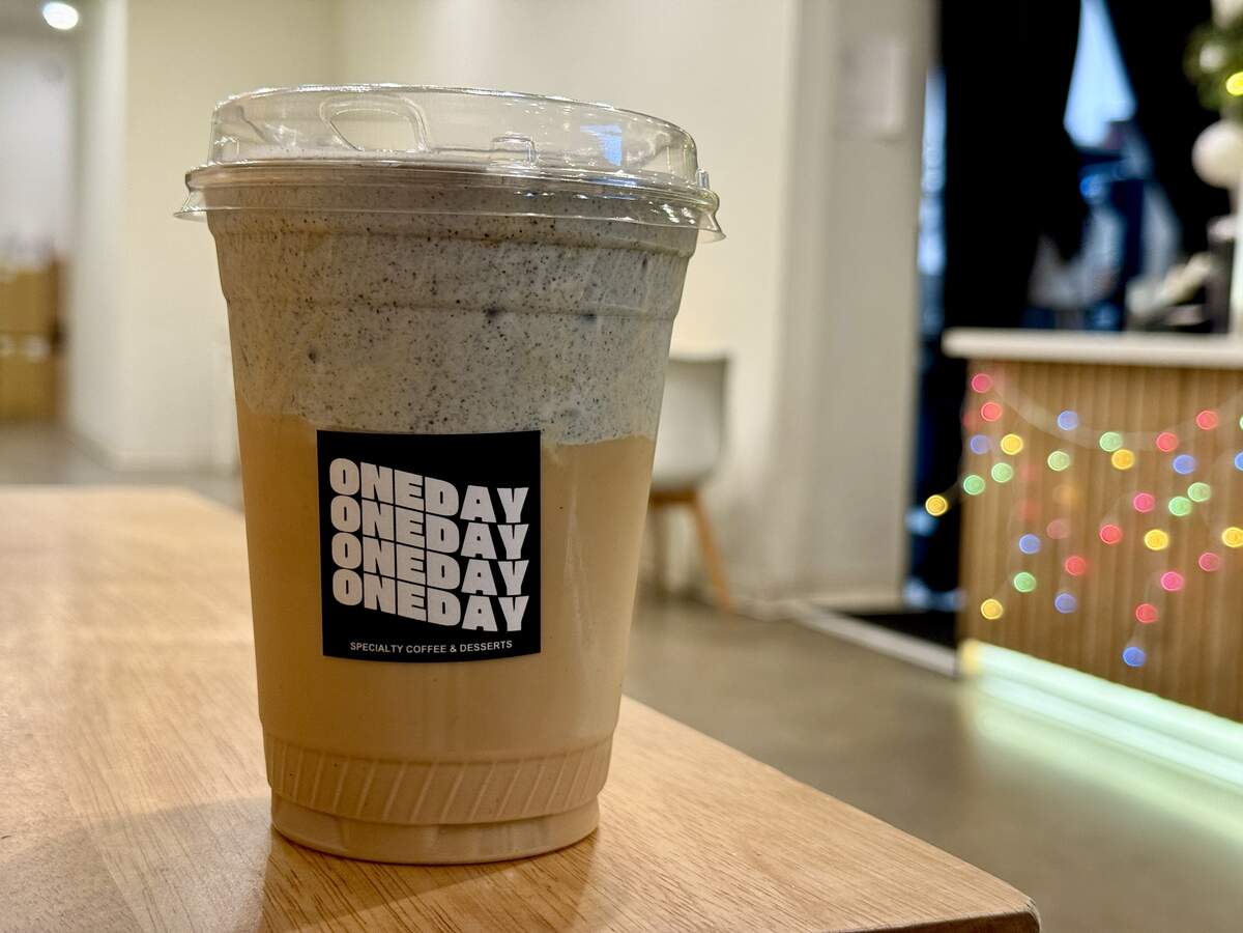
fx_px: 1724
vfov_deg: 30.3
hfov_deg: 39.7
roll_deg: -1.8
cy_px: 466
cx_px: 622
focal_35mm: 48
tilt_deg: -4.5
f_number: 1.78
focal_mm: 6.76
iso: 200
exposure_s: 1/40
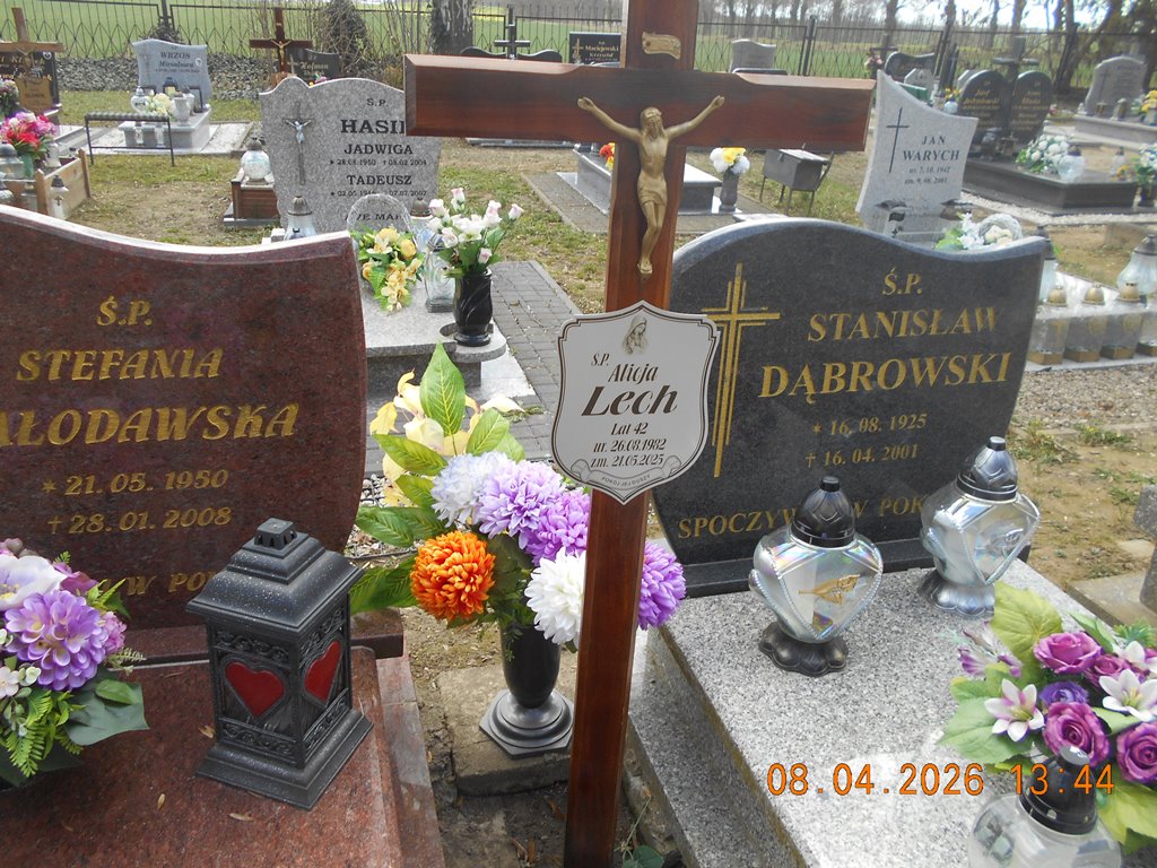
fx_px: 869
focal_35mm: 26
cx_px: 578
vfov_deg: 53.1
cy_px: 434
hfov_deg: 67.3
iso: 80
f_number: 3.2
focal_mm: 4.6
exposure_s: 1/160
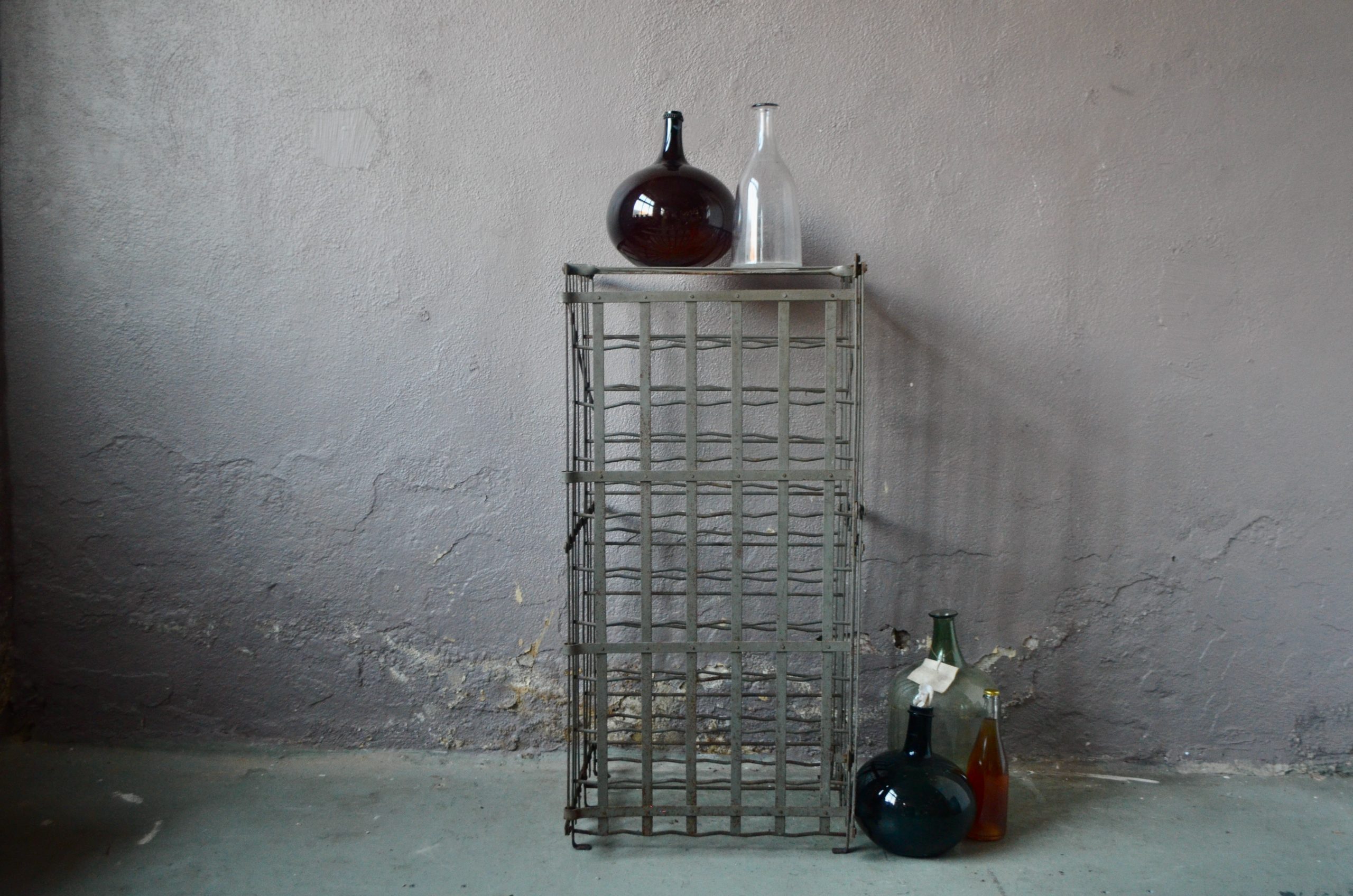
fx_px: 1350
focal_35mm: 36
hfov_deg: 53.2
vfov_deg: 36.7
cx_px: 676
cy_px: 448
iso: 1250
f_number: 4
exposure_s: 1/50
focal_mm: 24
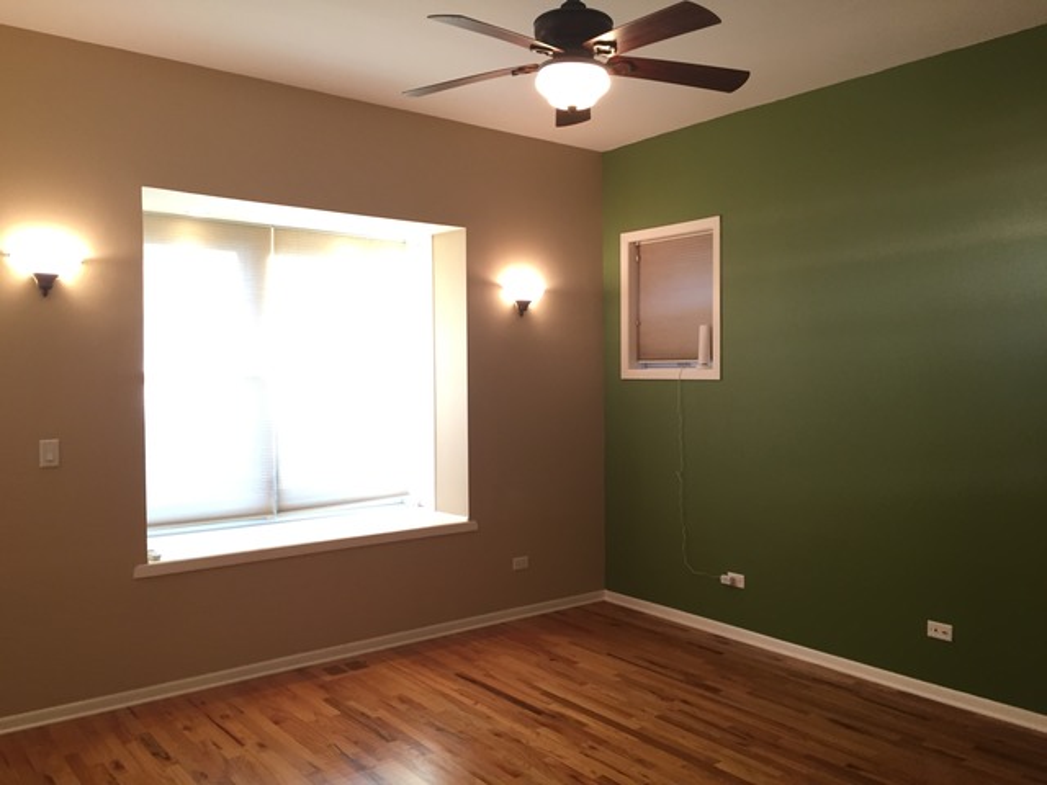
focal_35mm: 29
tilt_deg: -1.5
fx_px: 877
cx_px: 524
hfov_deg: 61.7
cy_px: 392
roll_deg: +0.2
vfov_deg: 48.2
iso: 100
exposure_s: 1/30
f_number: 2.2
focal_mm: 4.15
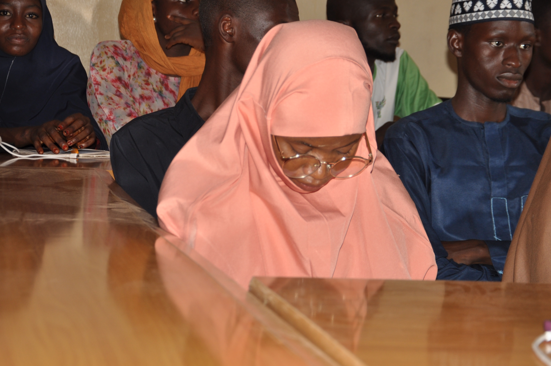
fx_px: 1402
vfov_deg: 14.9
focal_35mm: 92
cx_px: 304
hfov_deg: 22.2
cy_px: 124
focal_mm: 45
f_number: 4.8
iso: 200
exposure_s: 1/60
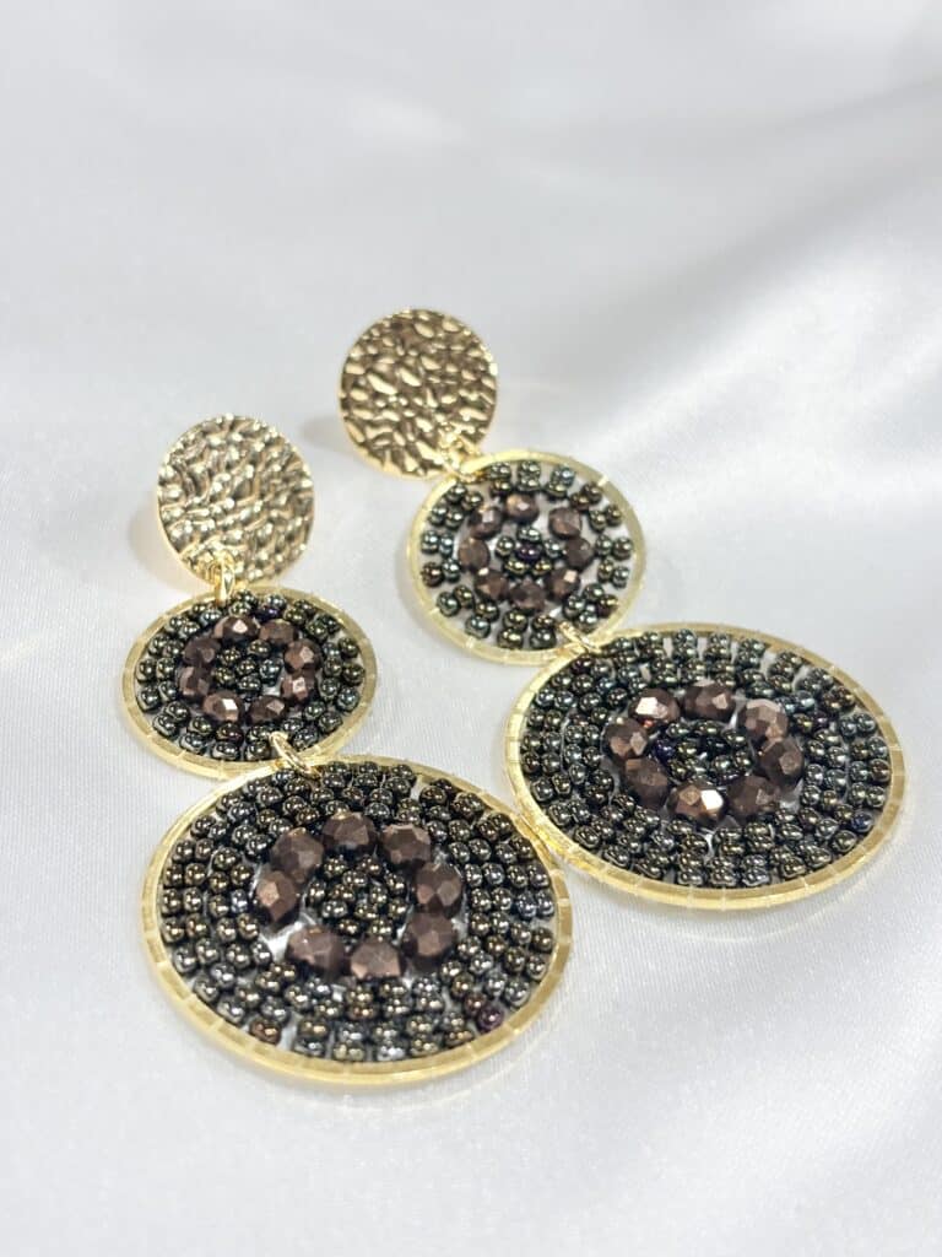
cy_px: 628
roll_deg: +4.8
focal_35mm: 52
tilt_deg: -30.4
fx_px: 1887
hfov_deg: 28.0
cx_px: 471
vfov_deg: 36.8
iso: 32
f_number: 1.6
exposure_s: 1/167
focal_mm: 5.96
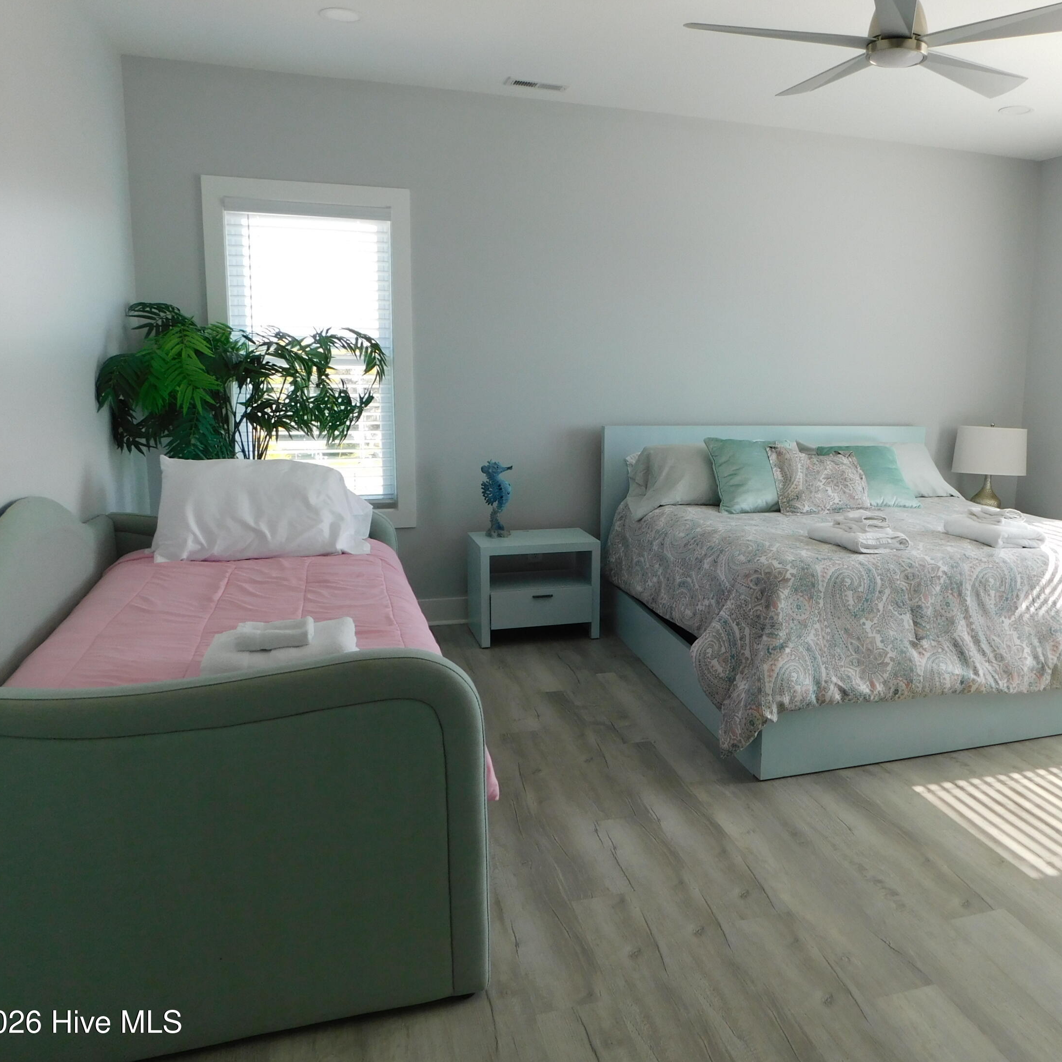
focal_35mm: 28
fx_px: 972
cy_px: 524
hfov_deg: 56.4
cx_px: 680
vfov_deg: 57.3
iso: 125
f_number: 3
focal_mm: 4
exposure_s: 1/160
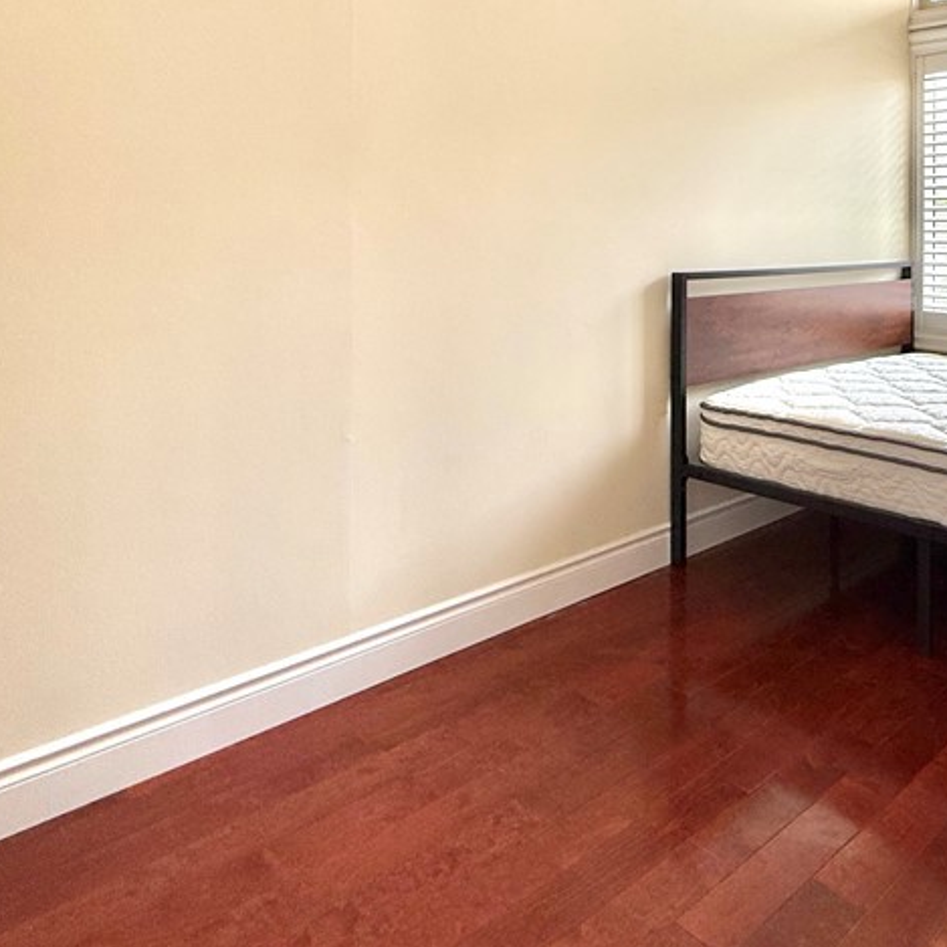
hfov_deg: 51.1
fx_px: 836
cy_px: 236
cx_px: 878
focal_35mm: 27
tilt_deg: +0.1
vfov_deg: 56.2
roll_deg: -0.2
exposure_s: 1/195
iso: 64
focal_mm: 2.22
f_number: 2.2
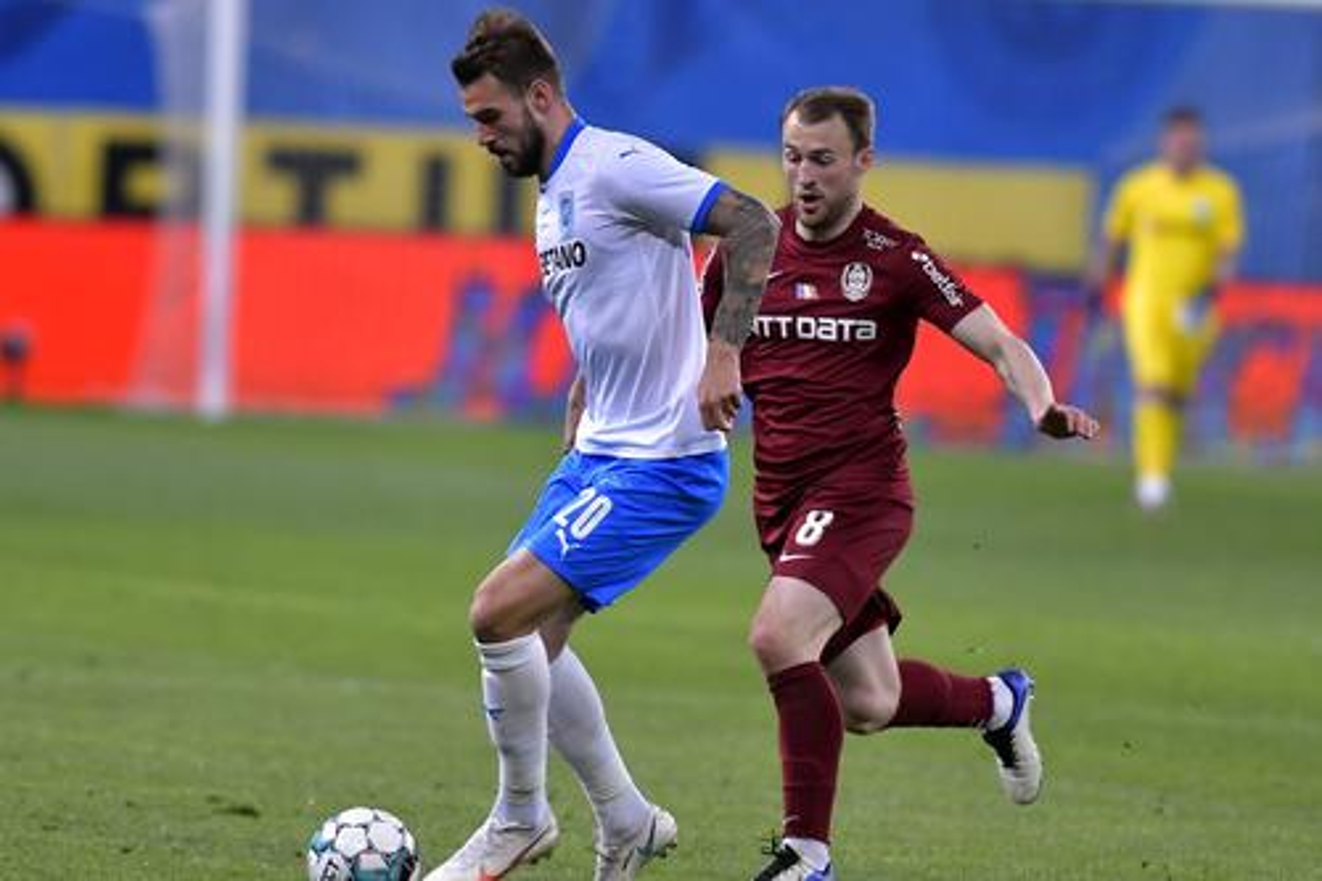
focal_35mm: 450
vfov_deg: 3.1
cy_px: 440
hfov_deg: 4.6
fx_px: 16519
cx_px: 661
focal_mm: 300
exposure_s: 1/1250
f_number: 2.8
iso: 1600
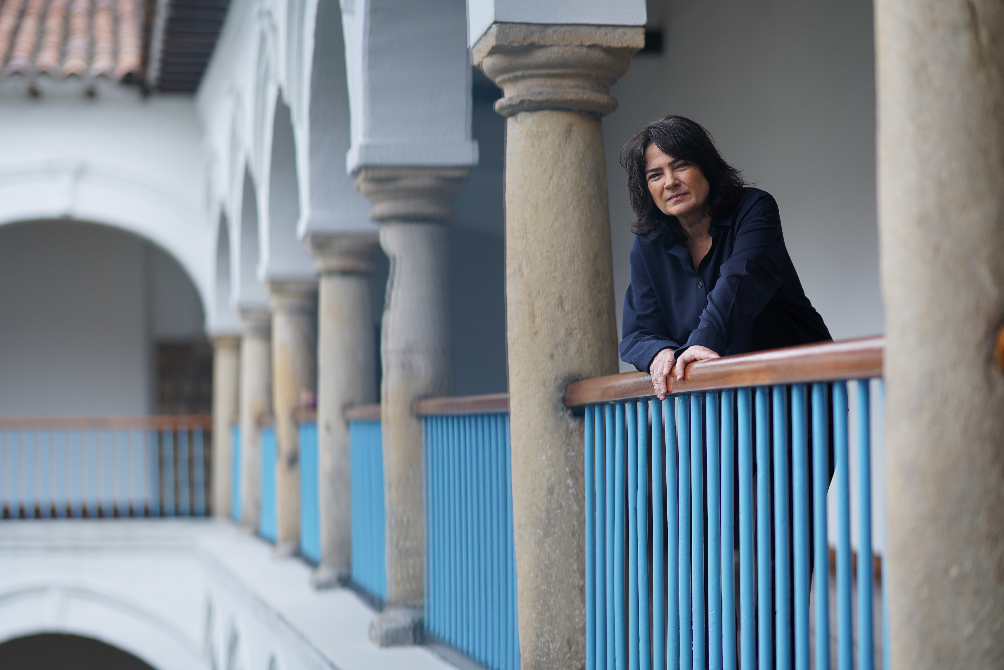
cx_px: 502
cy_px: 335
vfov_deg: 16.1
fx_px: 2370
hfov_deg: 23.9
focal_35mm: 85
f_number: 1.6
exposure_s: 1/2000
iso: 100
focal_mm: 85
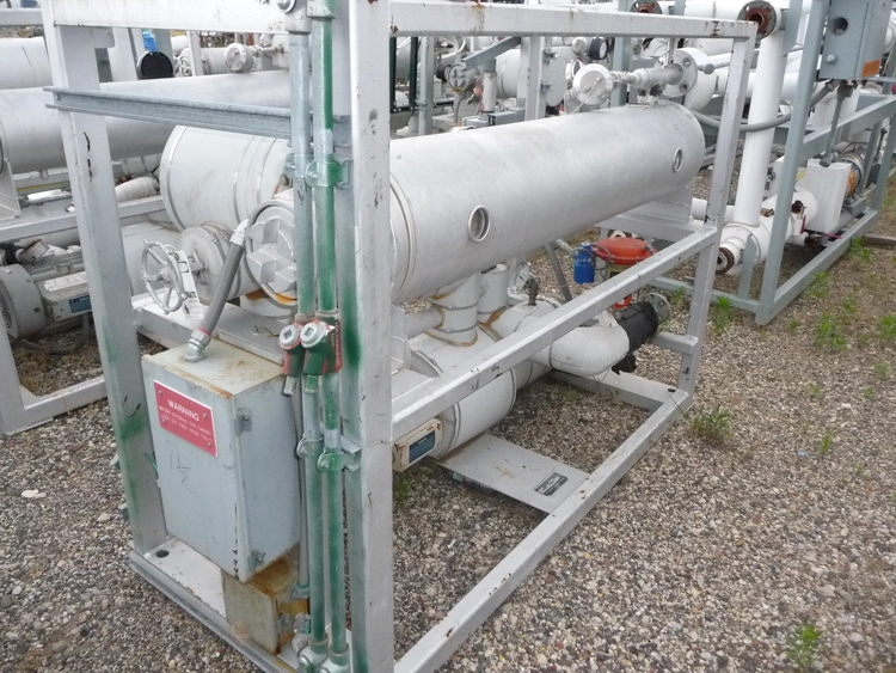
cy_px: 336
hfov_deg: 63.4
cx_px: 448
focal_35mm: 28
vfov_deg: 49.8
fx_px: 725
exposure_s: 1/400
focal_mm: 4.7
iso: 400
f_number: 3.3
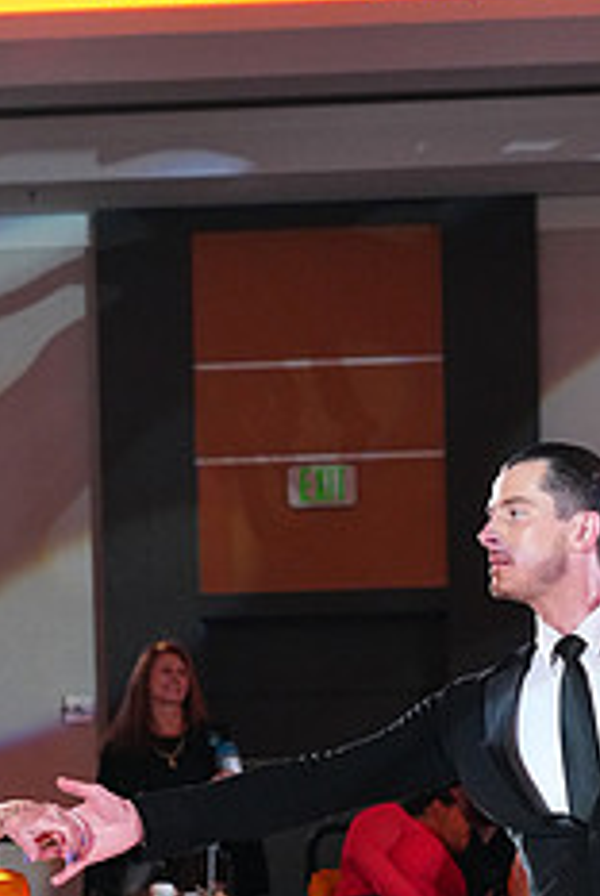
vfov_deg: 11.6
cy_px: 1031
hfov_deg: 7.9
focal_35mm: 174
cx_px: 90
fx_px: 4337
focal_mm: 70
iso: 5000
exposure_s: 1/400
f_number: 4
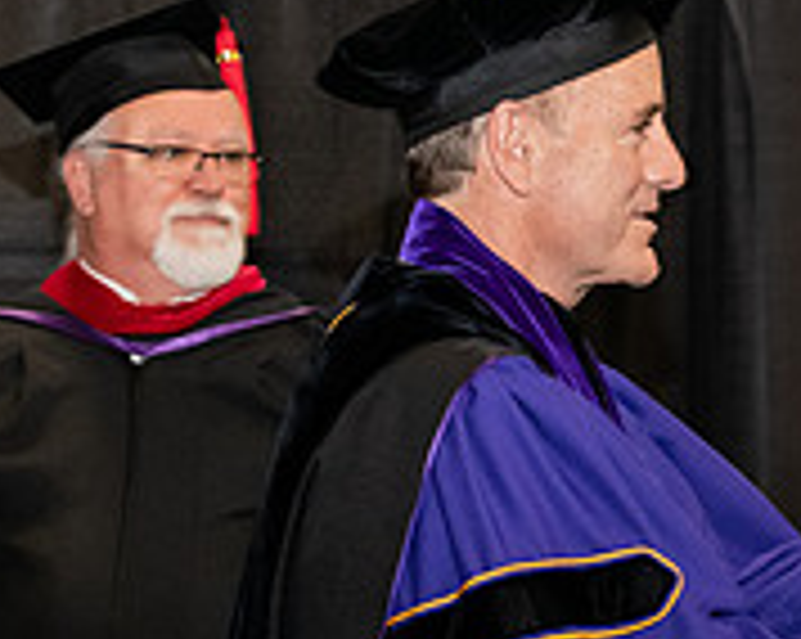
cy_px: 371
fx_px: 5068
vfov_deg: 7.2
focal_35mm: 214
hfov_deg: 8.8
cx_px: 1269
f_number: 5.6
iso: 2500
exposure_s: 1/200
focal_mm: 70
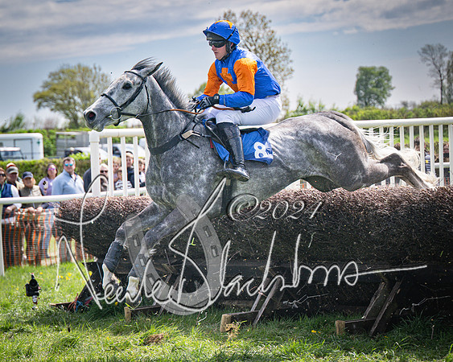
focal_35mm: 158
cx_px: 189
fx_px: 2115
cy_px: 196
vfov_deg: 9.8
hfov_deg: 12.2
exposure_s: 1/2500
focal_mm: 98
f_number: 4
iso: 200
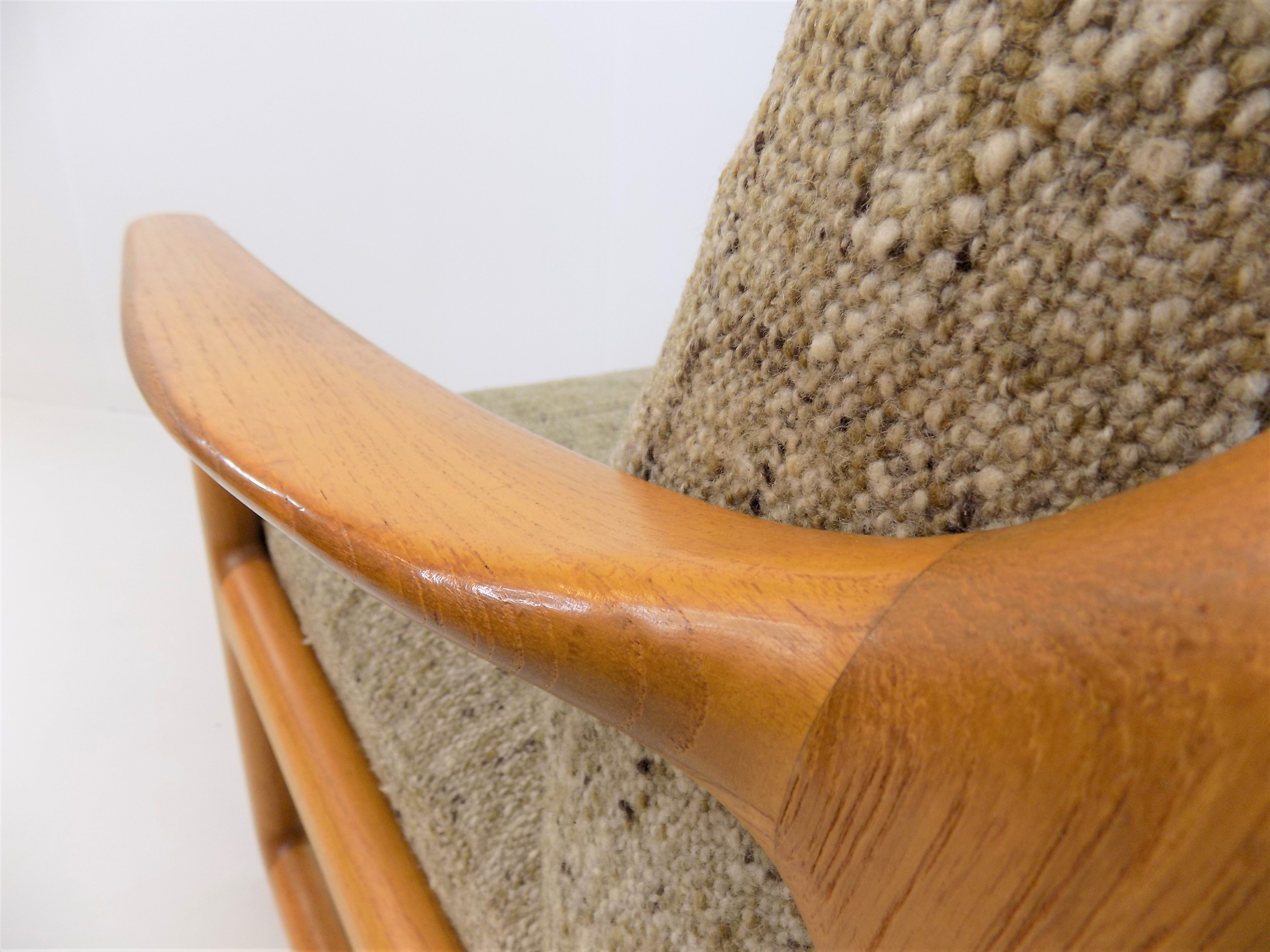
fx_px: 844
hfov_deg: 73.9
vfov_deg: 58.9
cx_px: 635
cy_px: 476
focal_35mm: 23
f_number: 3.1
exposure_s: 1/30
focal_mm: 4
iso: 100
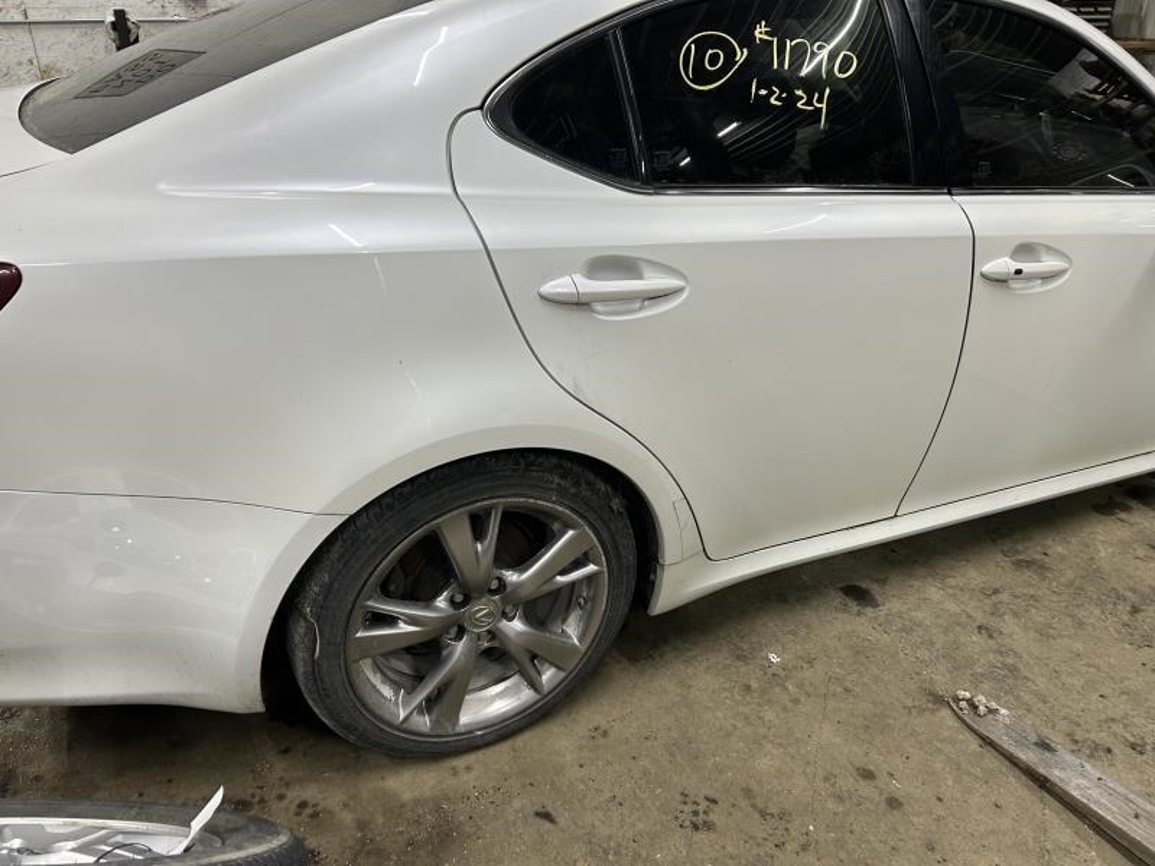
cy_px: 433
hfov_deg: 67.3
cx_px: 578
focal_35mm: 26
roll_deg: +0.6
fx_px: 868
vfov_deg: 53.1
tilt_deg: -27.0
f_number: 1.5
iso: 100
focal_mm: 5.7
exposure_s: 1/60
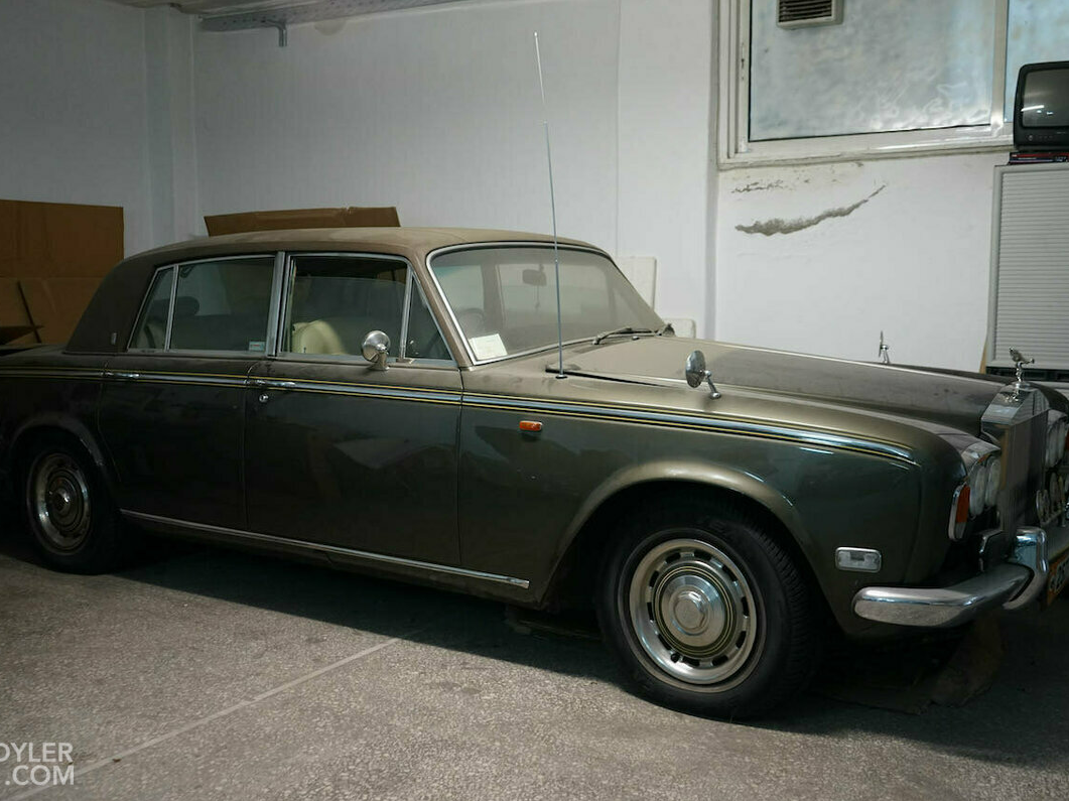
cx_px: 517
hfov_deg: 50.1
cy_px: 402
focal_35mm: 37
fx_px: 1142
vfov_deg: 38.6
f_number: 4
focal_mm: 34
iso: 1600
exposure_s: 1/60
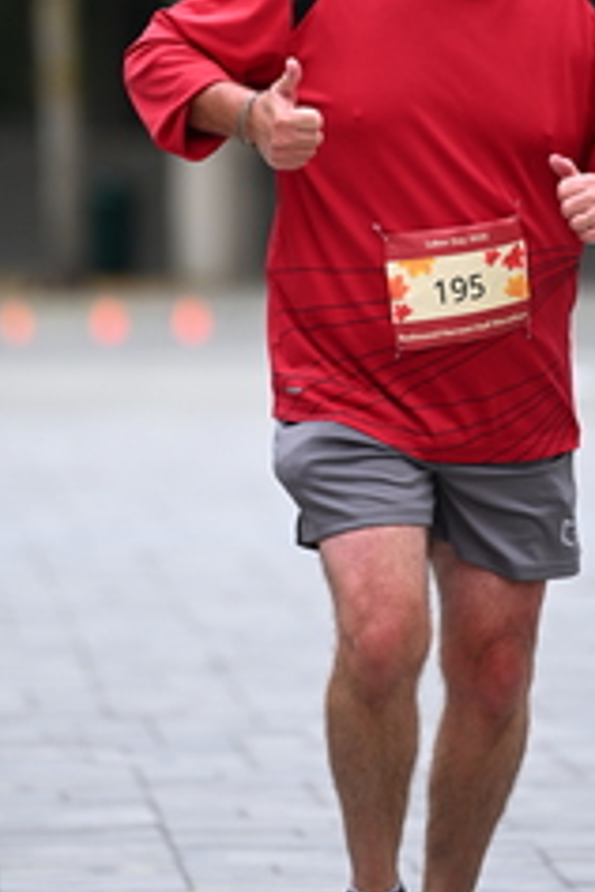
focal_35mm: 465
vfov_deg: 4.4
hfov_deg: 3.0
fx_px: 11527
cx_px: 311
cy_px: 158
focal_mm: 200
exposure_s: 1/1600
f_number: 2.8
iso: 640
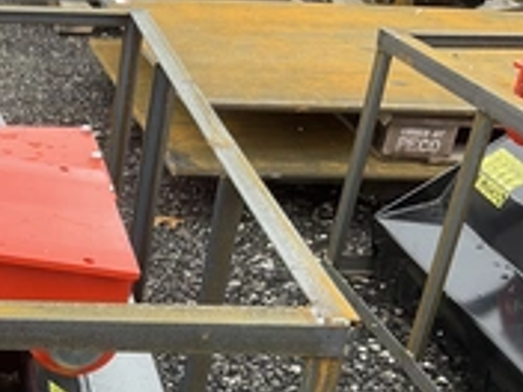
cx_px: -27
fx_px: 997
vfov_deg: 21.6
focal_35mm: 66
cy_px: 371
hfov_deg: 27.3
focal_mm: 3
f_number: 1.8
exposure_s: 1/122
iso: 32
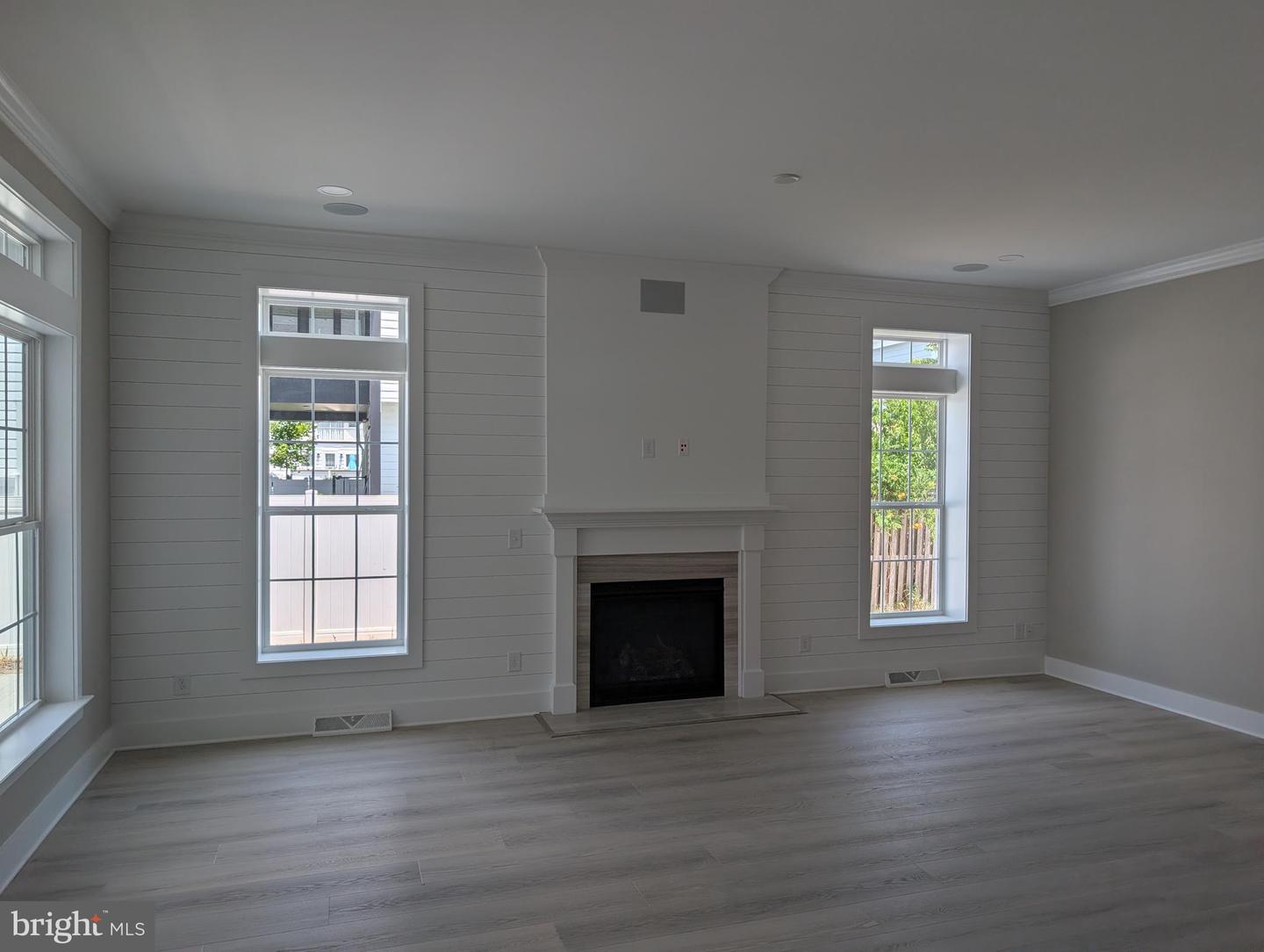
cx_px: 632
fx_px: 878
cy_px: 476
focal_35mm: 24
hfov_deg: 71.5
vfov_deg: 56.9
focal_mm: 6.9
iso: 18
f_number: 1.68
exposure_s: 1/2088
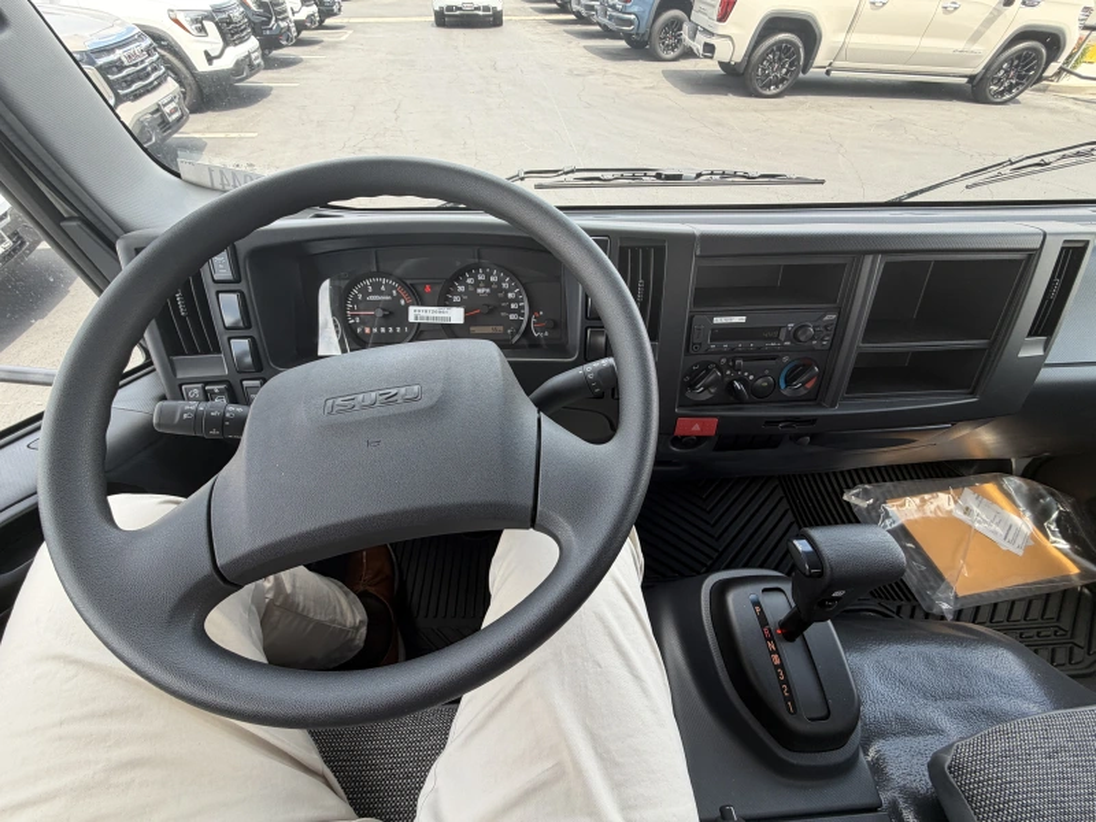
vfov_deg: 85.7
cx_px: 548
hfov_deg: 102.1
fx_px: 443
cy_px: 411
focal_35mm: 14
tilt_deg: -46.7
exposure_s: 1/121
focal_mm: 2.22
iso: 64
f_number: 2.2
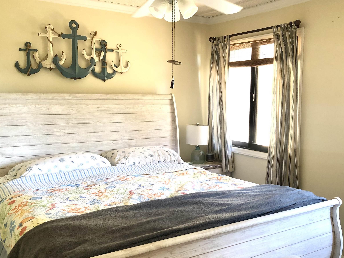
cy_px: 136
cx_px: 174
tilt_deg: -5.8
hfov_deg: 51.4
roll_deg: -0.1
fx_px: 358
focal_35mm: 36
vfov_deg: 39.6
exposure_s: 1/30
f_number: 1.8
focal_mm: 3.99
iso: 40
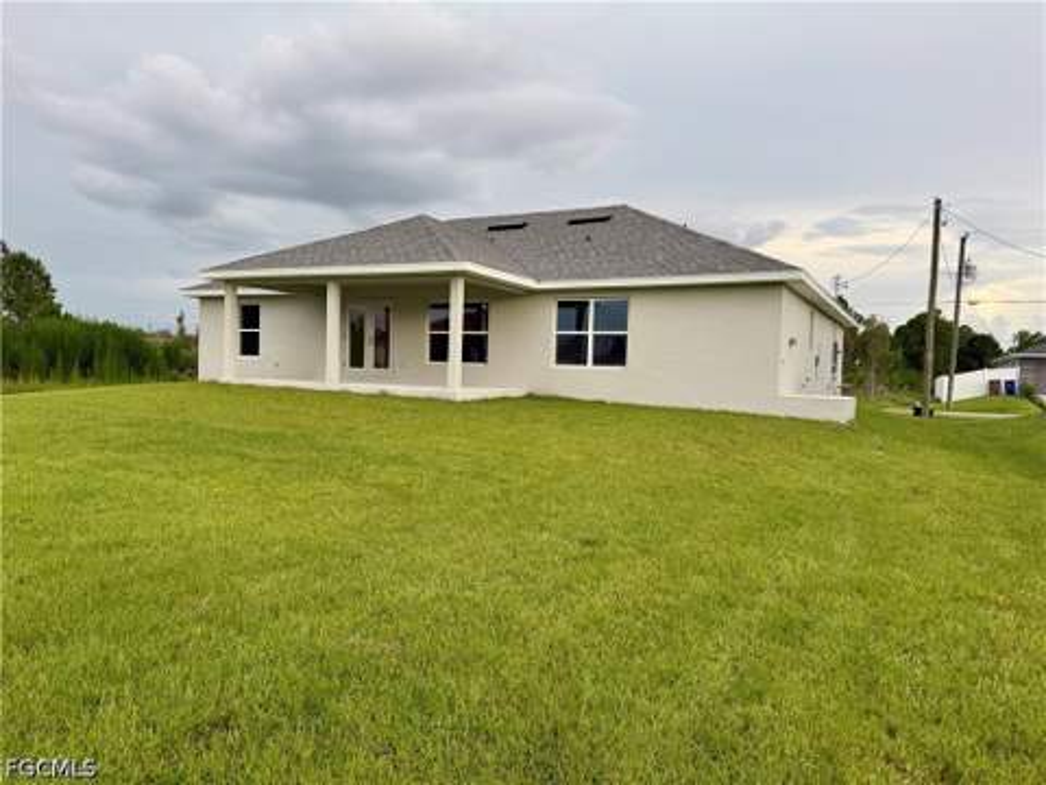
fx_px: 725
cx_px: 523
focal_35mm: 24
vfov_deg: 56.8
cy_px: 392
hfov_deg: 71.6
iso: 80
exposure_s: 1/571
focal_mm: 6.76
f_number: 1.78
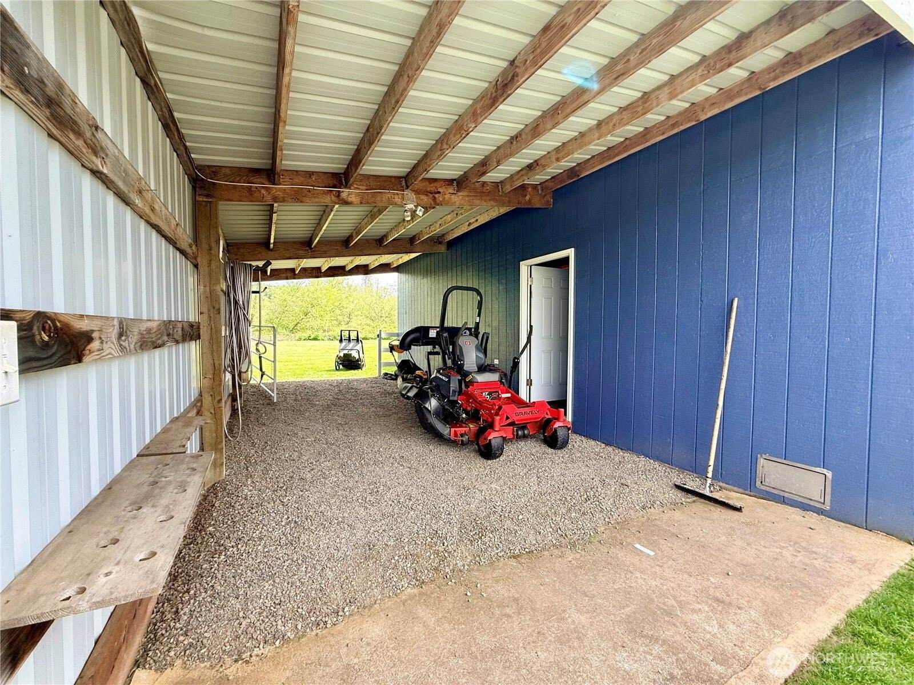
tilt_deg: -2.4
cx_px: 457
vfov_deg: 85.7
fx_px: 370
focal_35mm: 14
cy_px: 342
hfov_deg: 102.1
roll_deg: -0.4
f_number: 2.2
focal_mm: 2.22
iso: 64
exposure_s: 1/220
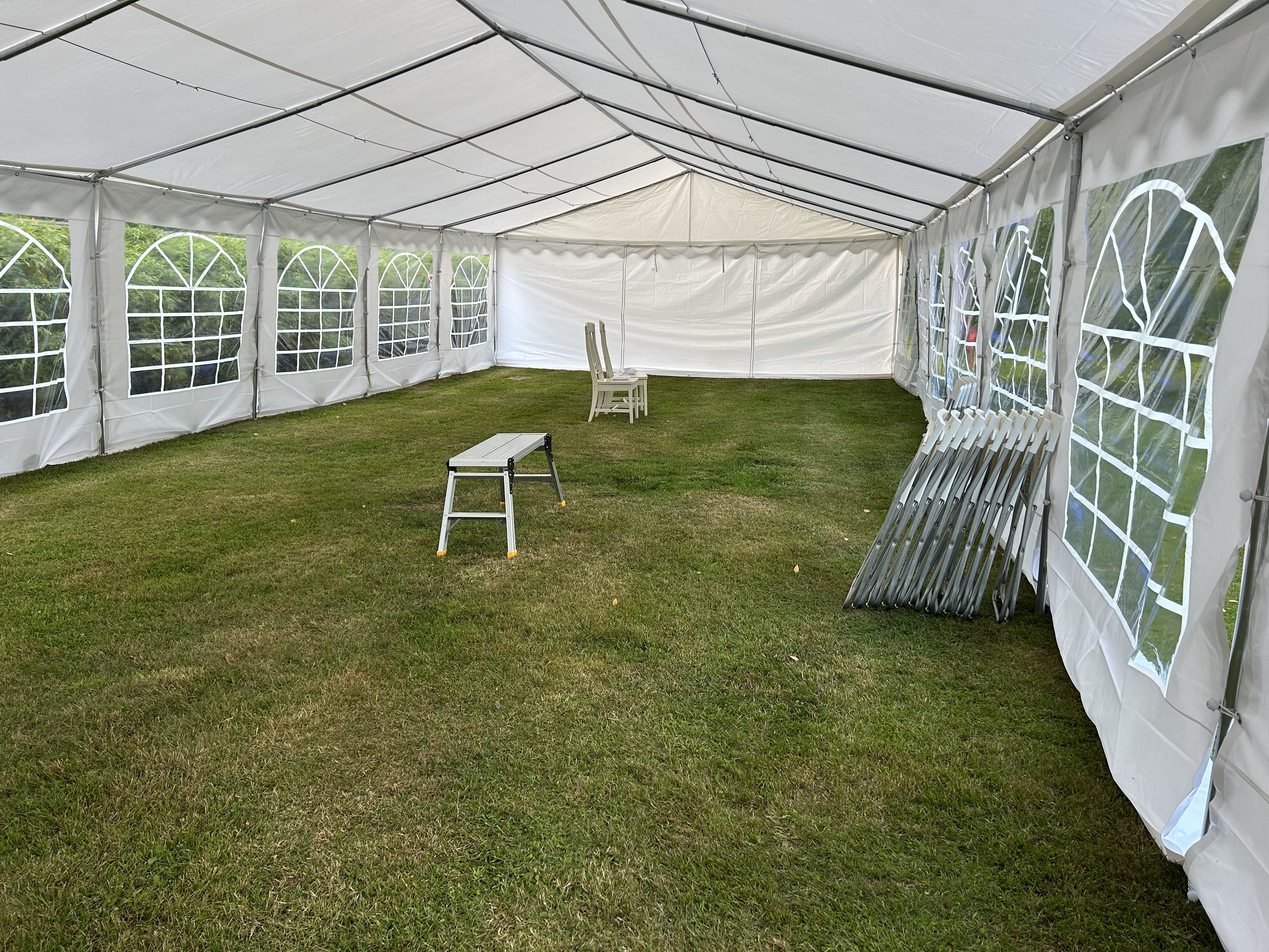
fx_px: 953
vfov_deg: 53.1
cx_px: 634
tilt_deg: -10.8
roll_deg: -0.8
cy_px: 476
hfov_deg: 67.3
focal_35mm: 26
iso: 50
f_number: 1.5
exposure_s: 1/121
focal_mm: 5.7
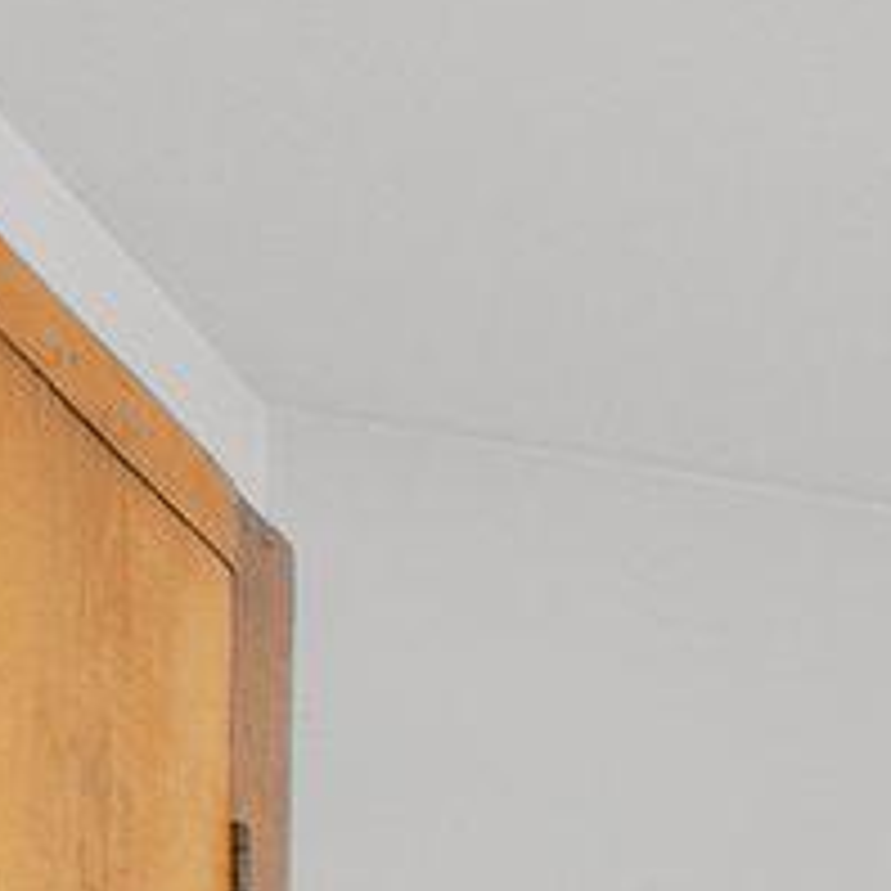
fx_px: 4106
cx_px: 4365
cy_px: 2144
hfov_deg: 6.5
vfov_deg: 10.6
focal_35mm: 141
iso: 250
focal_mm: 16
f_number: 8
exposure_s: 1/13
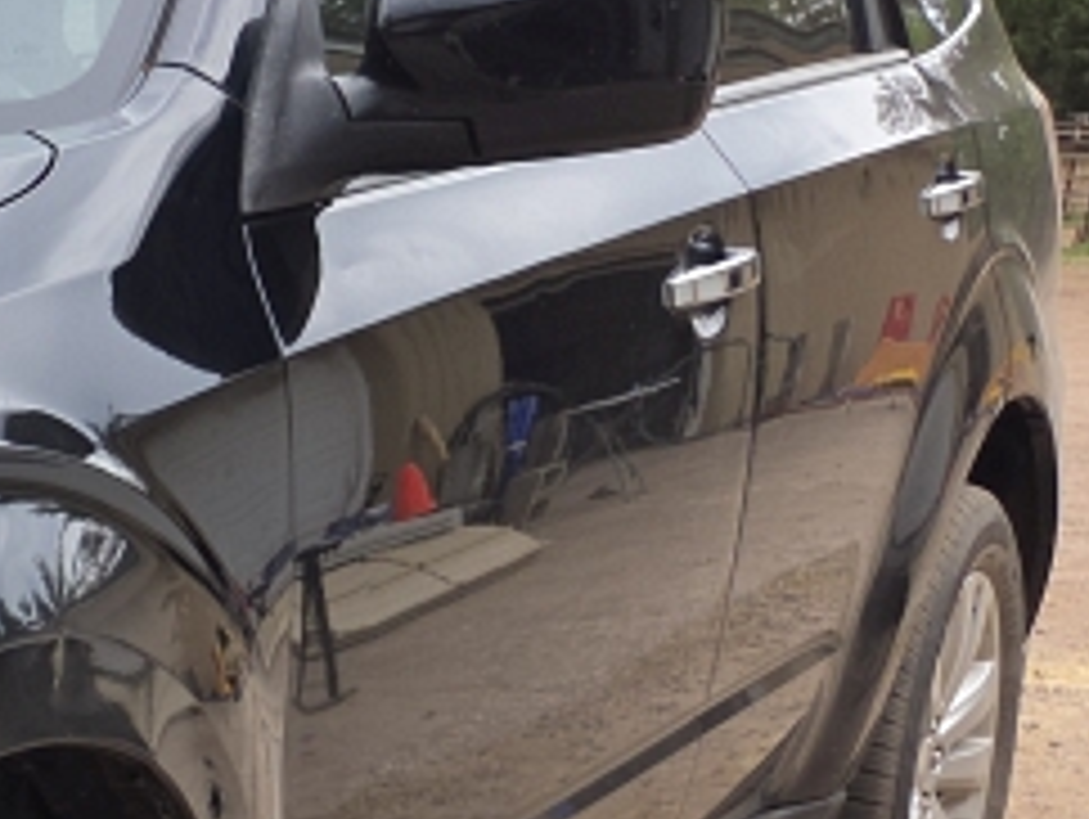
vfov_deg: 15.1
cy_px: 932
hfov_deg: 16.5
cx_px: -990
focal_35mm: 95
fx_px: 2992
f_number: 1.8
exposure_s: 1/374
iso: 25
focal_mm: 5.4
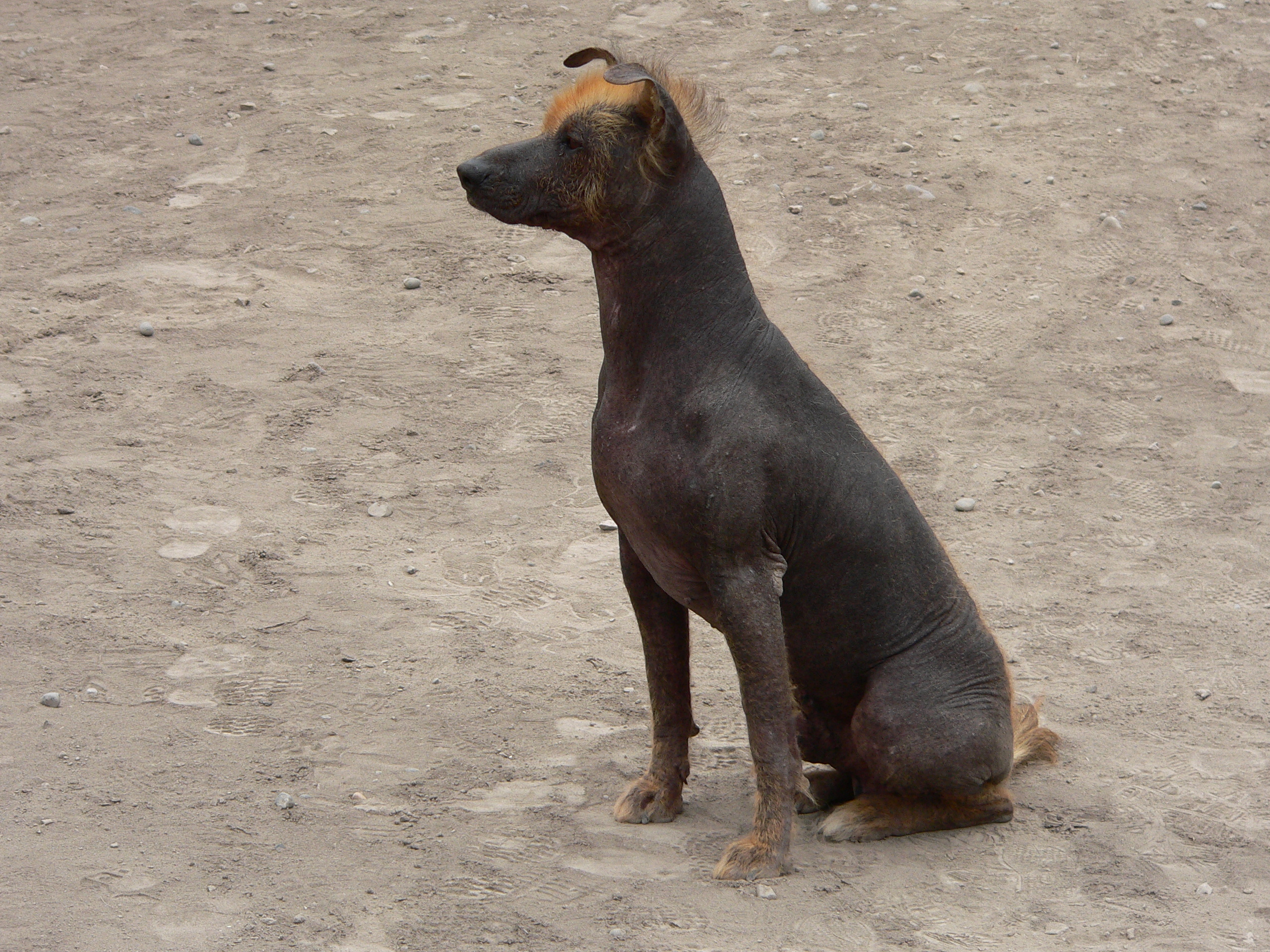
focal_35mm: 160
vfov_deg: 9.3
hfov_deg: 12.3
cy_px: 476
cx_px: 635
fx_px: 5870
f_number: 4
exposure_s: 1/400
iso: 100
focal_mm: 26.7
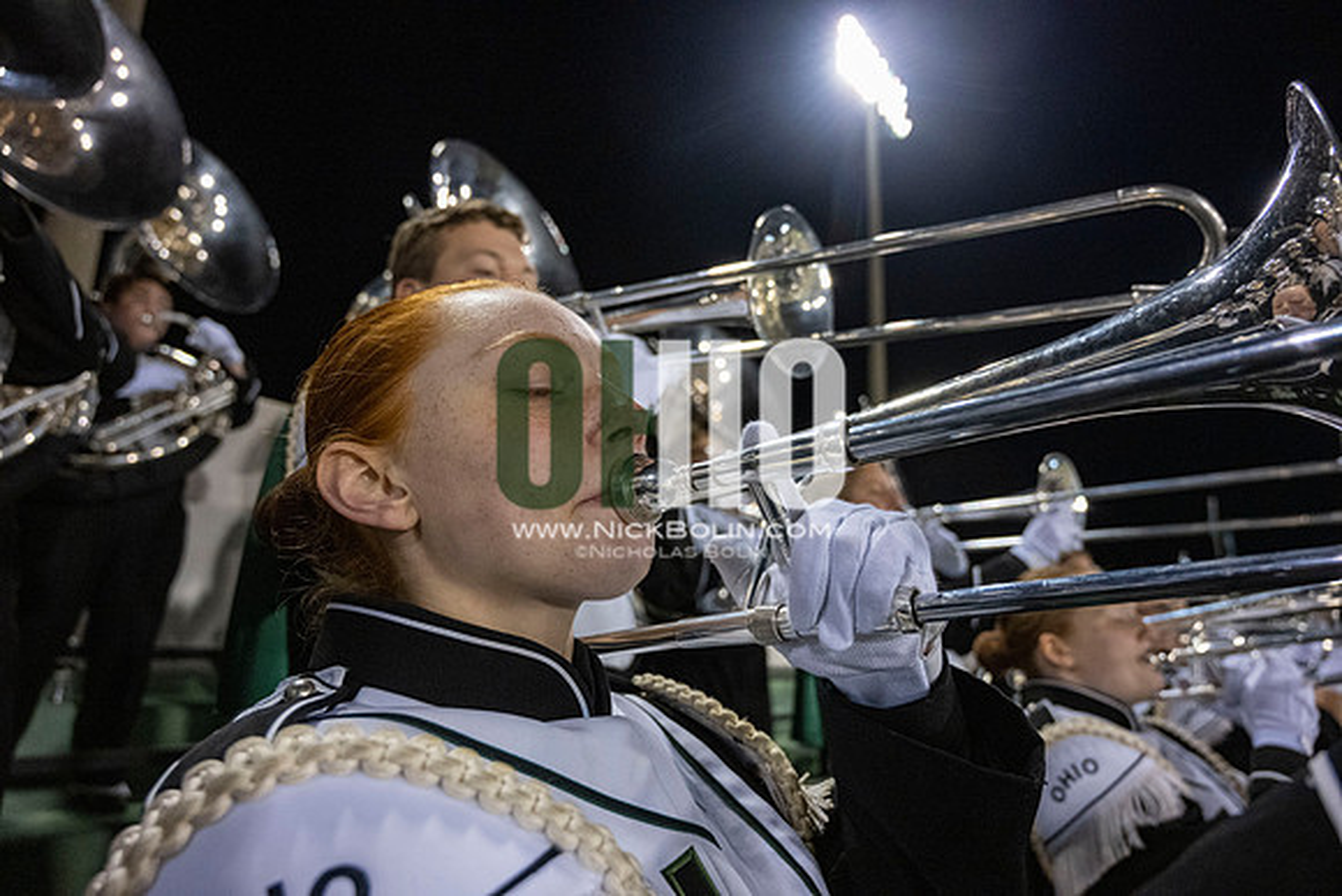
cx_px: 671
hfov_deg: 73.7
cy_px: 448
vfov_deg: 53.2
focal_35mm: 24
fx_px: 895
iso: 3200
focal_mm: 24
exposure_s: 1/500
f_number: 4
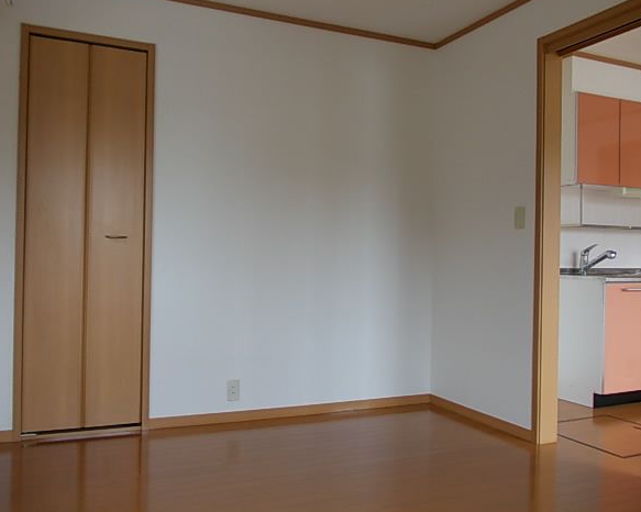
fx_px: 569
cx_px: 306
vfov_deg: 48.5
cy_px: 255
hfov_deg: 58.8
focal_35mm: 30
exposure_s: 1/80
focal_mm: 4
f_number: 2.7
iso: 80
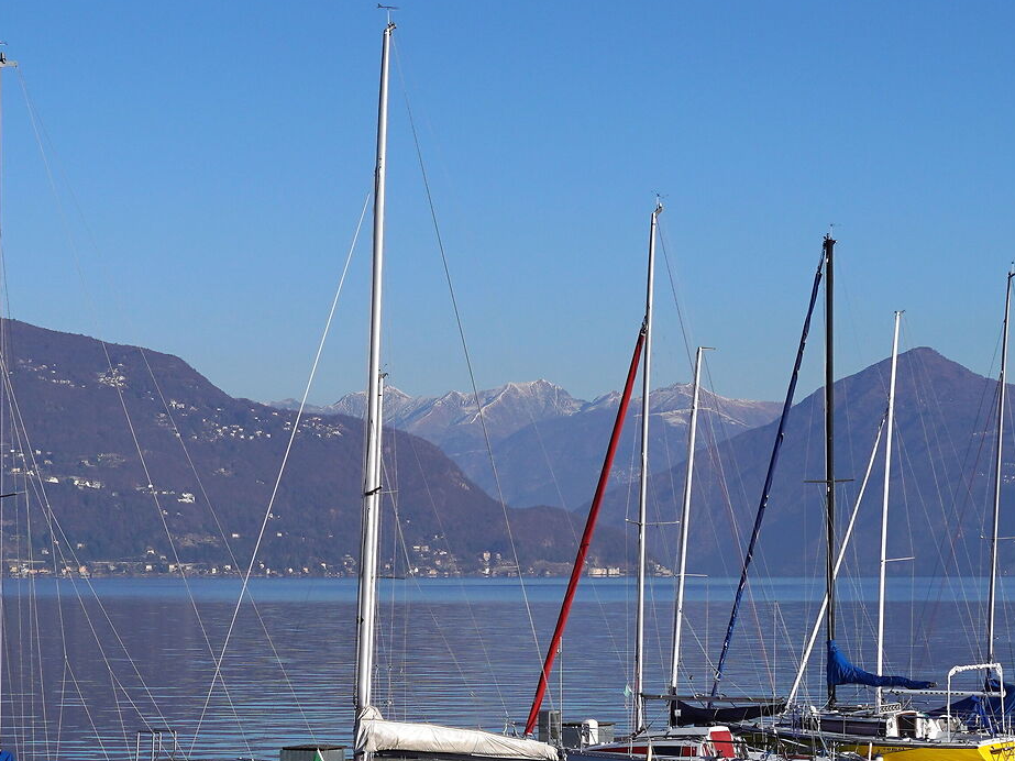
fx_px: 3078
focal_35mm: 105
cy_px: 750
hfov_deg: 18.7
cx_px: 572
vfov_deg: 13.9
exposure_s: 1/1600
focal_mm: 28
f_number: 5.6
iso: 100
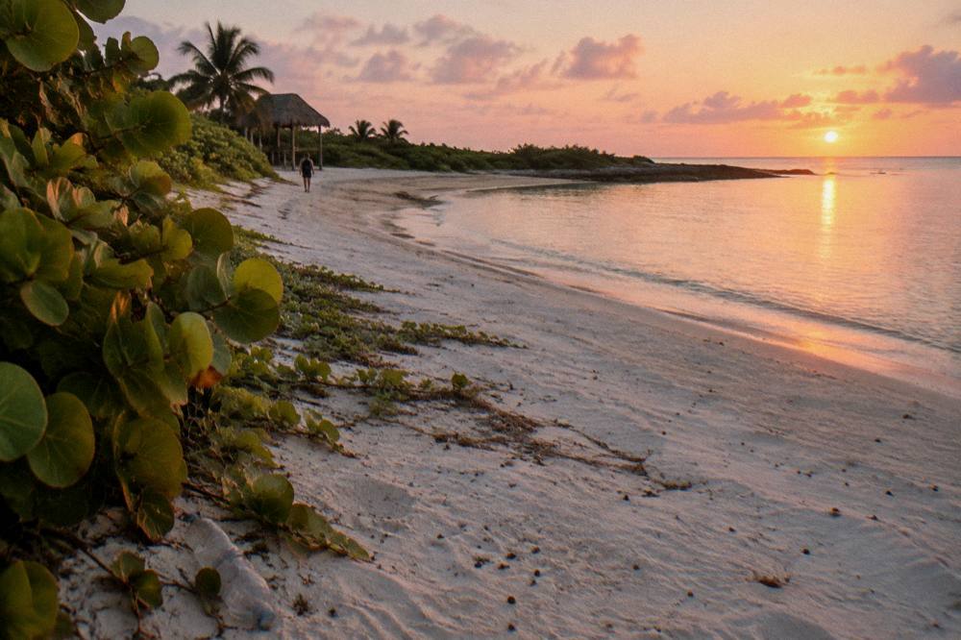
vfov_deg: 21.2
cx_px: 480
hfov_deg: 31.4
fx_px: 1708
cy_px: 320
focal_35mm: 64
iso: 200
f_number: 9
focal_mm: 64
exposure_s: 1/125
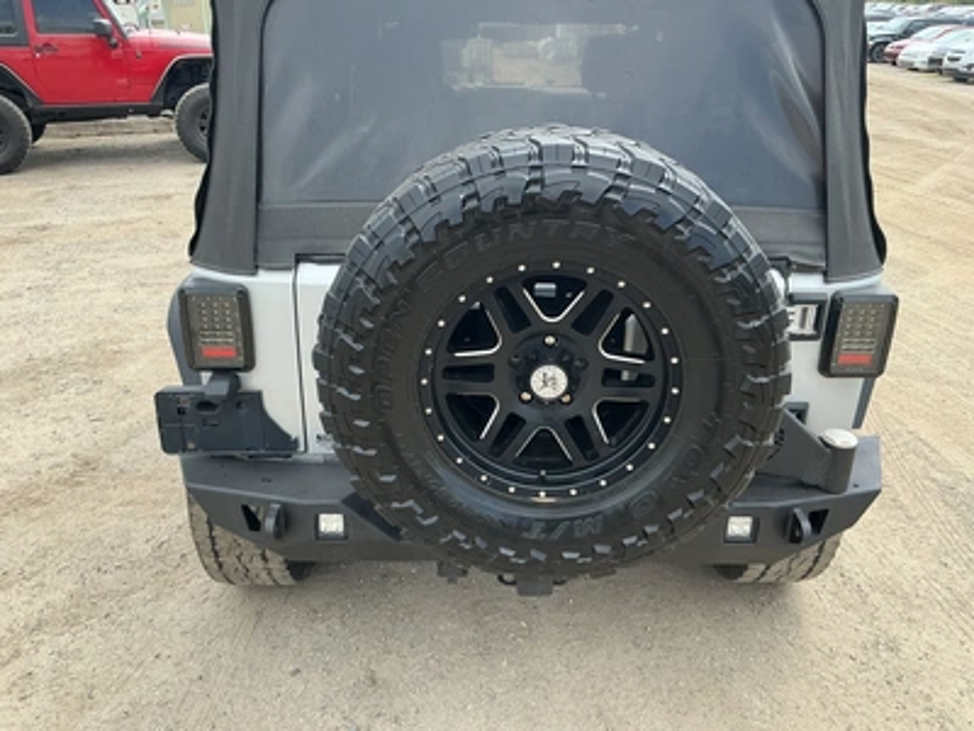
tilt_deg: -21.4
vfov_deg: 49.7
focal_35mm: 28
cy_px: 366
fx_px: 788
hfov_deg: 63.4
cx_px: 487
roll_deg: -2.0
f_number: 1.8
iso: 25
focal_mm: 3
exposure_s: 1/432
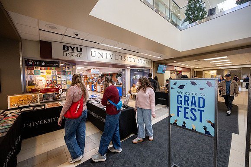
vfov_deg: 81.2
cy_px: 84
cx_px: 126
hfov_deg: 104.2
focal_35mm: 14
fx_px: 98
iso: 1250
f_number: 4
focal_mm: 14
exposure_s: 1/250
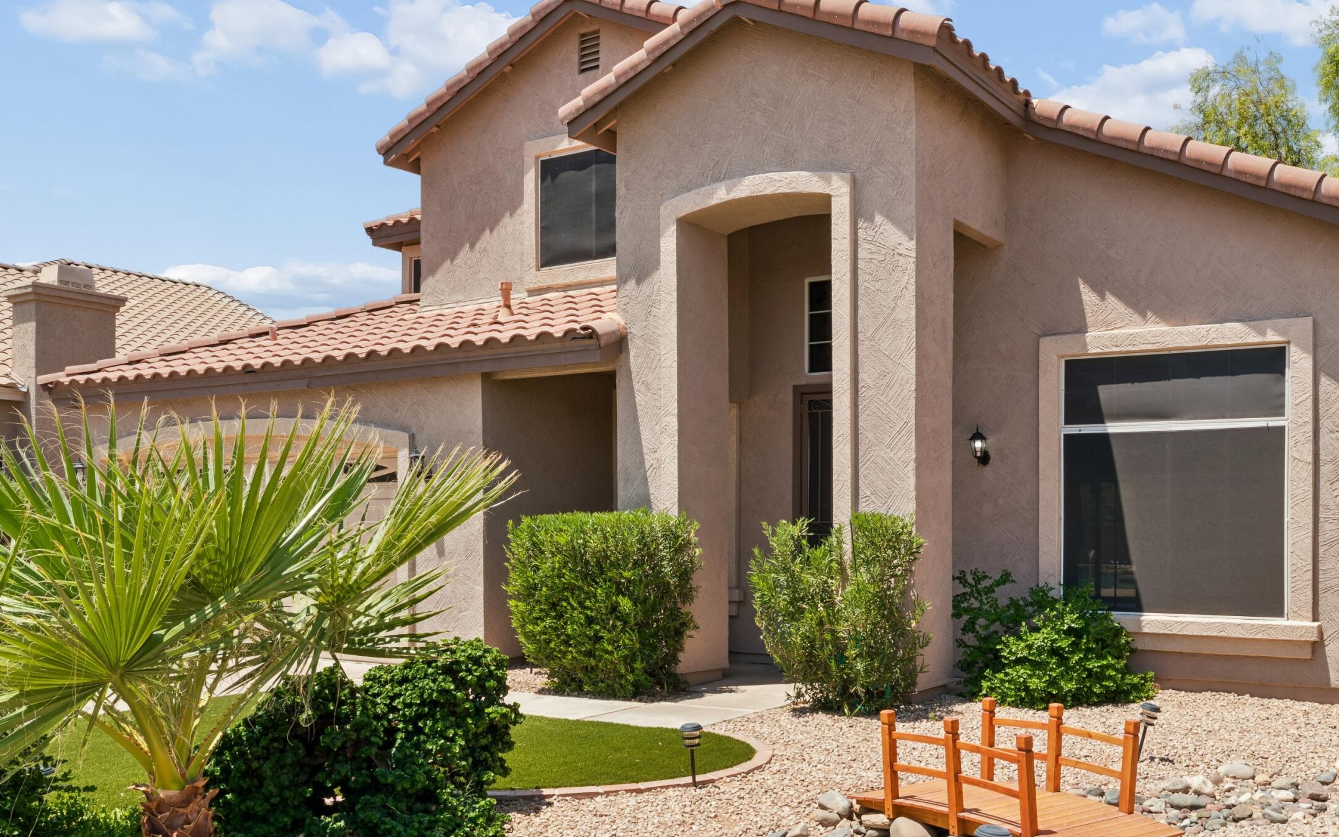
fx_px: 1241
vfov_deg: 37.1
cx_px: 840
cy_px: 512
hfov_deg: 56.0
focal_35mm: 34
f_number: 22
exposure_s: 1/13
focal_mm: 24
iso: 100
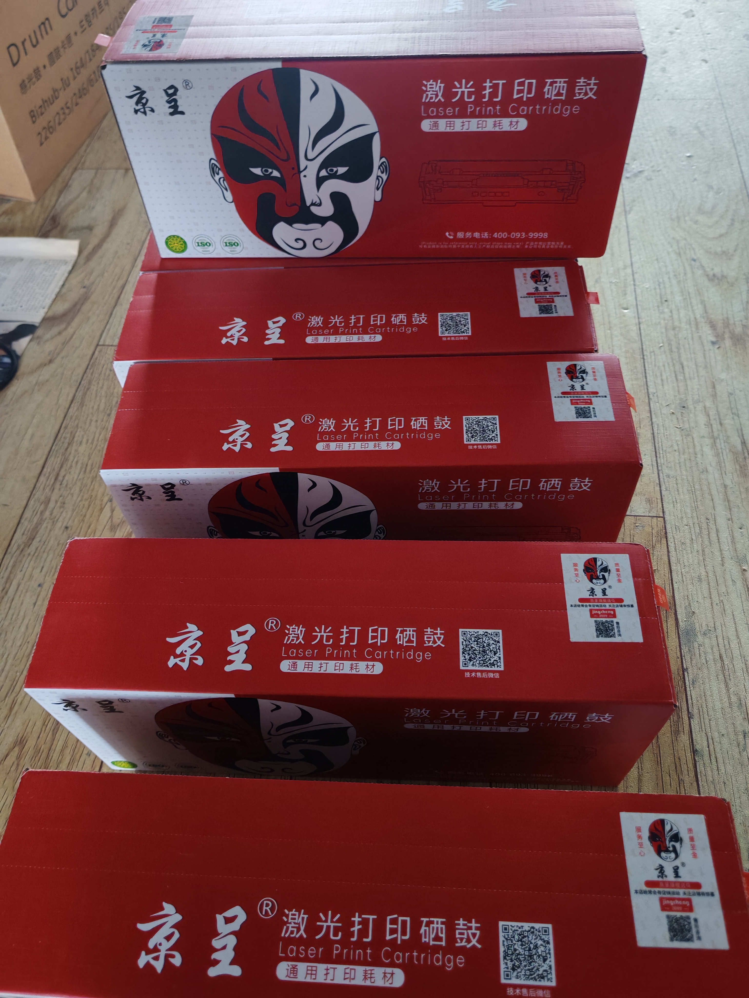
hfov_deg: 51.4
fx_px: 779
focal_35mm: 27
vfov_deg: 65.3
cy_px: 499
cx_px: 374
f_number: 1.95
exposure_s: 1/50
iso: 500
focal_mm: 5.52
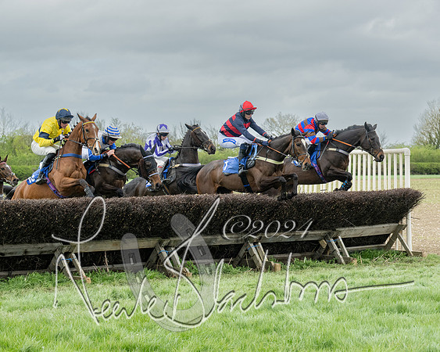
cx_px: 253
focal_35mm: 101
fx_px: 1318
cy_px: 210
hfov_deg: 18.9
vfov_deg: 15.2
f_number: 5
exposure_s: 1/1000
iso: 400
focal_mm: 70
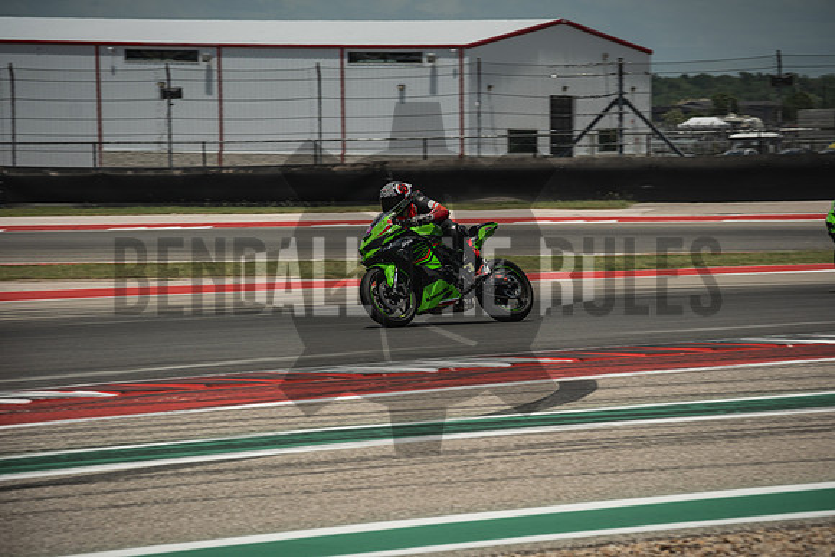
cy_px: 278
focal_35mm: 199
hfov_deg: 10.3
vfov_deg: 6.9
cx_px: 418
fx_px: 4617
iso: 160
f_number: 8
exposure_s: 1/400
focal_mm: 132.9
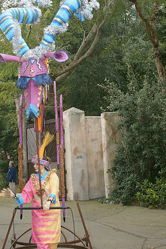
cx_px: 49
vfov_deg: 31.0
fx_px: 450
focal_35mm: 65
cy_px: 125
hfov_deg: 20.8
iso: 400
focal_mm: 28
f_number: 3.2
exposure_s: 1/200
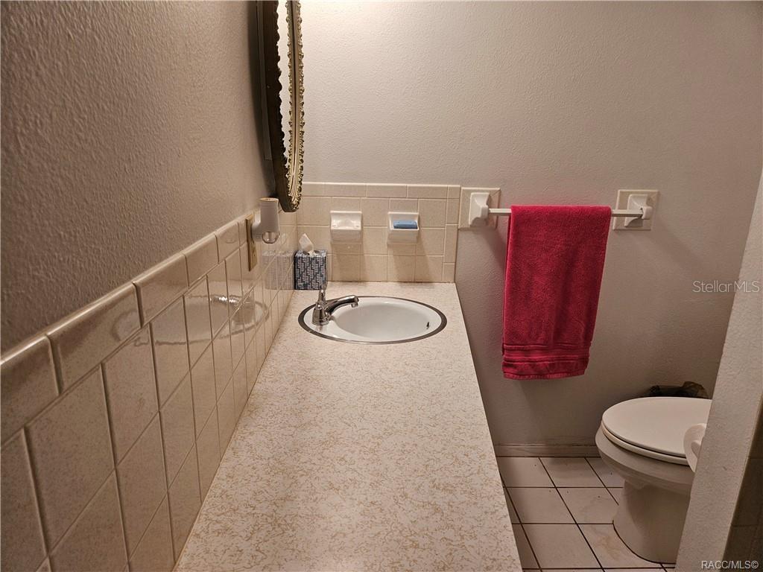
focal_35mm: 23
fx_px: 507
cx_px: 382
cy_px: 286
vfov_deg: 58.9
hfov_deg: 73.9
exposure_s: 1/120
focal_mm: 5.4
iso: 64
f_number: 1.8
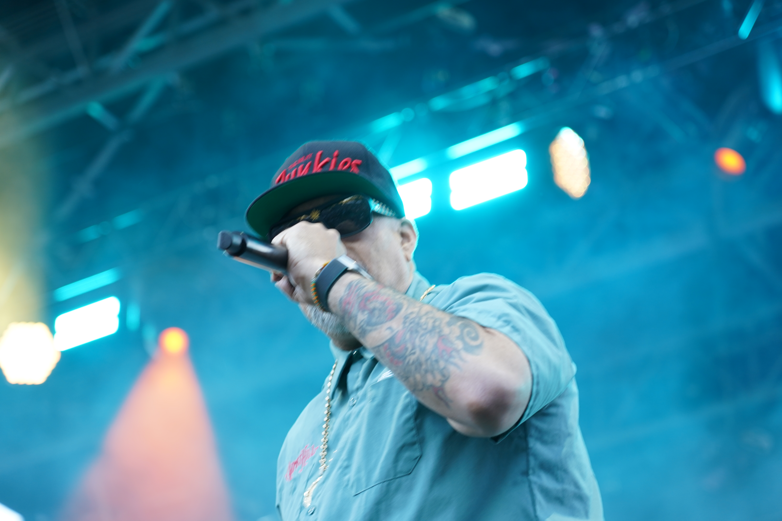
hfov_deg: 19.5
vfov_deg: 13.0
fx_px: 2281
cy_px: 260
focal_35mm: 105
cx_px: 391
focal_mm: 105
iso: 500
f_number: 4
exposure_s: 1/125
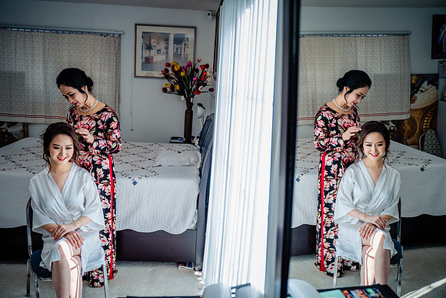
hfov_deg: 65.5
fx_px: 347
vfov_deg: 46.4
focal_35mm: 28
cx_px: 223
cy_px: 149
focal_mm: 28
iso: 250
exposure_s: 1/250
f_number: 2.8
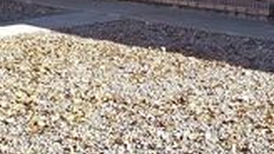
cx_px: 211
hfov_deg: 21.6
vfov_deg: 12.2
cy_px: 8
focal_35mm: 98
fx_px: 712
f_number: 1.7
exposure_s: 1/476
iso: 12
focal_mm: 6.3
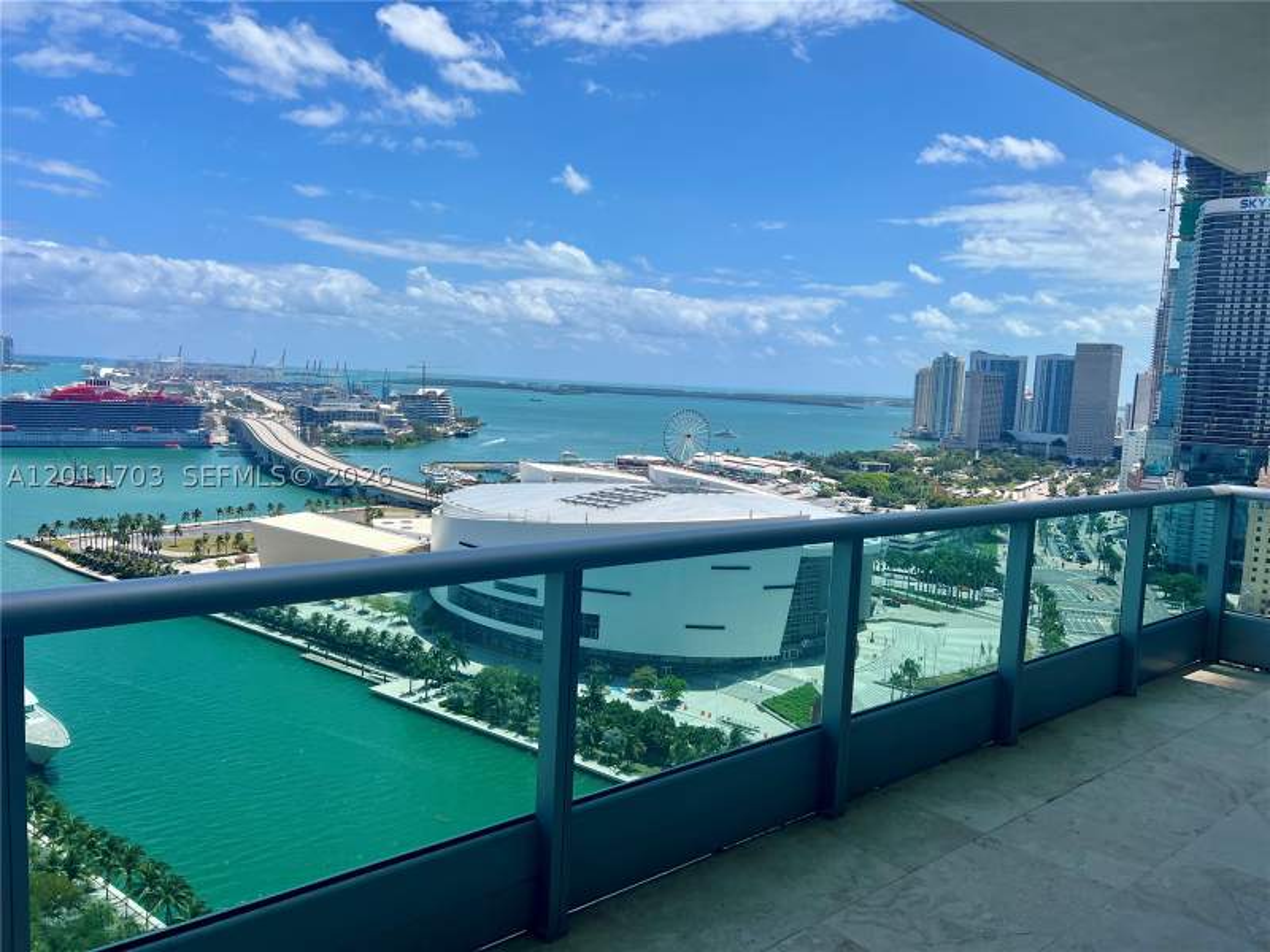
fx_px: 954
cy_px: 476
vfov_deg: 53.1
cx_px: 635
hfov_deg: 67.3
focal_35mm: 26
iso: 50
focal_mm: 5.7
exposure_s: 1/5882
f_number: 1.5
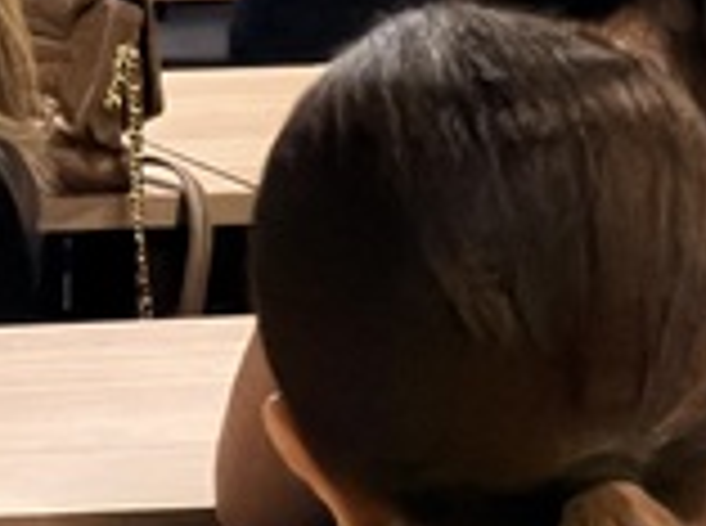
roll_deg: -0.3
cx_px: -553
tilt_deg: -5.5
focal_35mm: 447
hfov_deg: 4.4
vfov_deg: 3.3
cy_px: -447
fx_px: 9096
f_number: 2.8
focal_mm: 16.89
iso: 800
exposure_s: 1/40
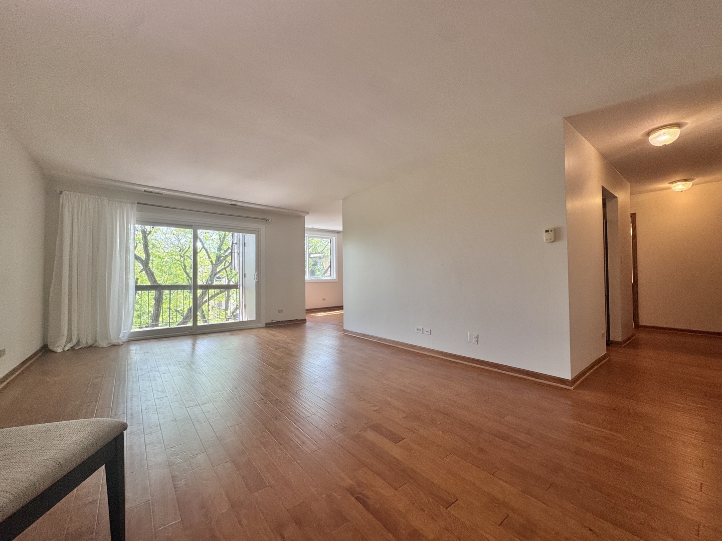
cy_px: 270
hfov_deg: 102.1
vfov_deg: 85.7
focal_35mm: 14
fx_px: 292
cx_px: 361
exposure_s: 1/120
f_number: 2.2
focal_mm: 2.22
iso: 80
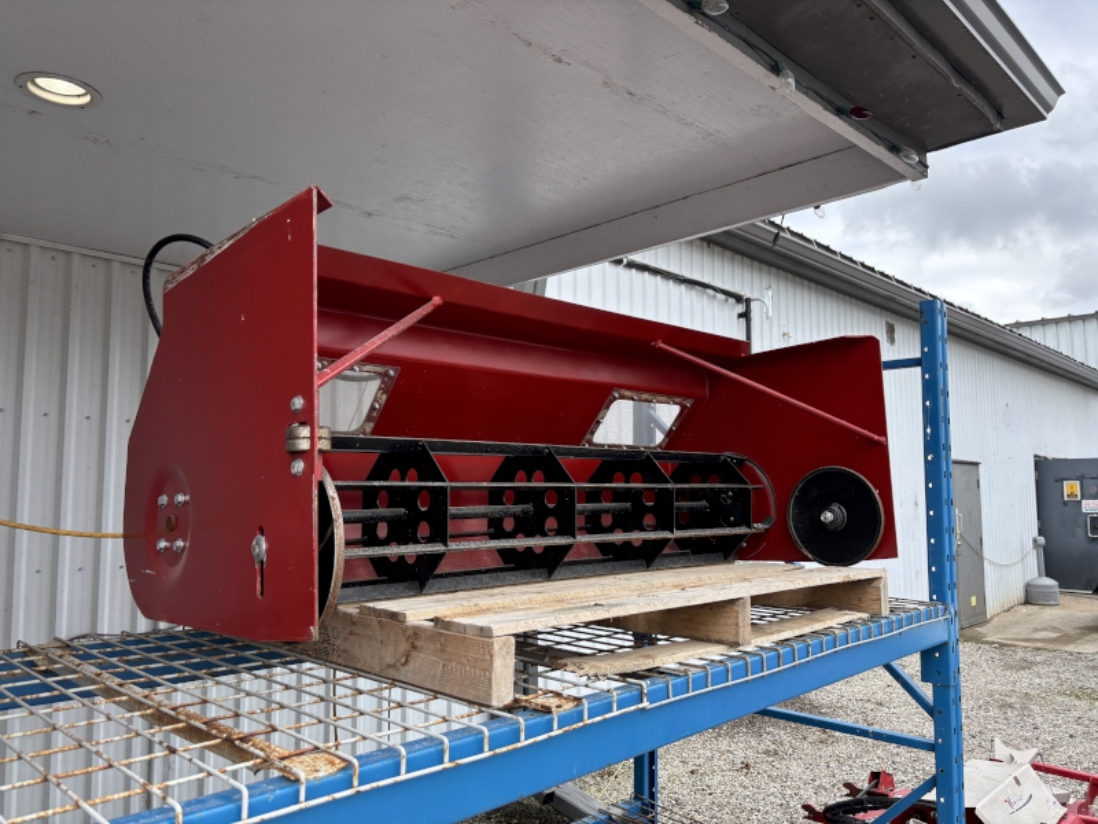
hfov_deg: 67.3
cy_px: 412
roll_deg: -0.5
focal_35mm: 26
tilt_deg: +4.5
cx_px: 549
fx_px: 825
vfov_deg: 53.1
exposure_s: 1/2024
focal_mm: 5.96
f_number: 1.6
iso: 50
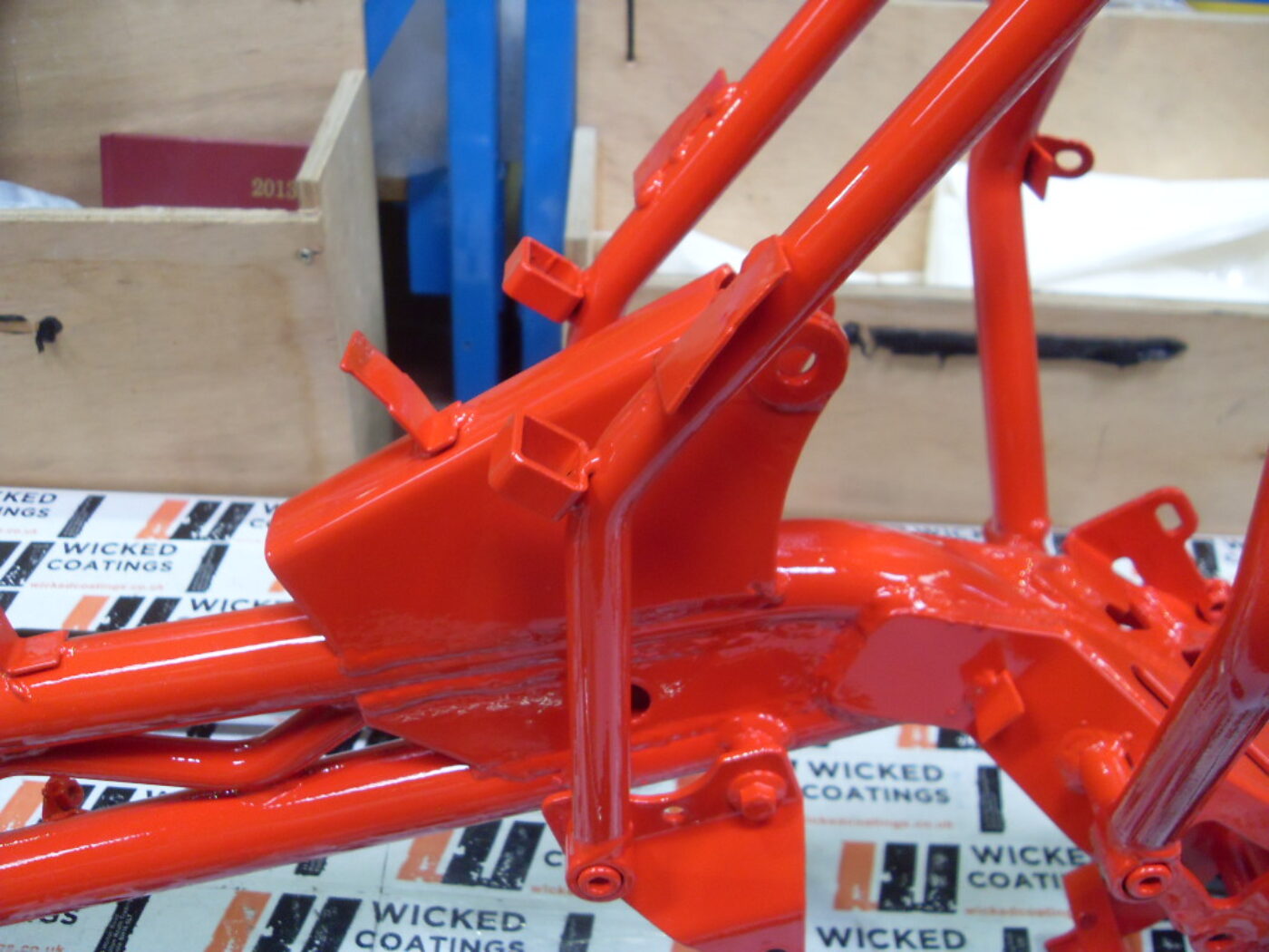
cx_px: 634
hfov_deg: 52.6
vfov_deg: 40.7
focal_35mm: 35
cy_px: 476
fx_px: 1283
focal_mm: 6.3
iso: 200
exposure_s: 1/30
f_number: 2.8
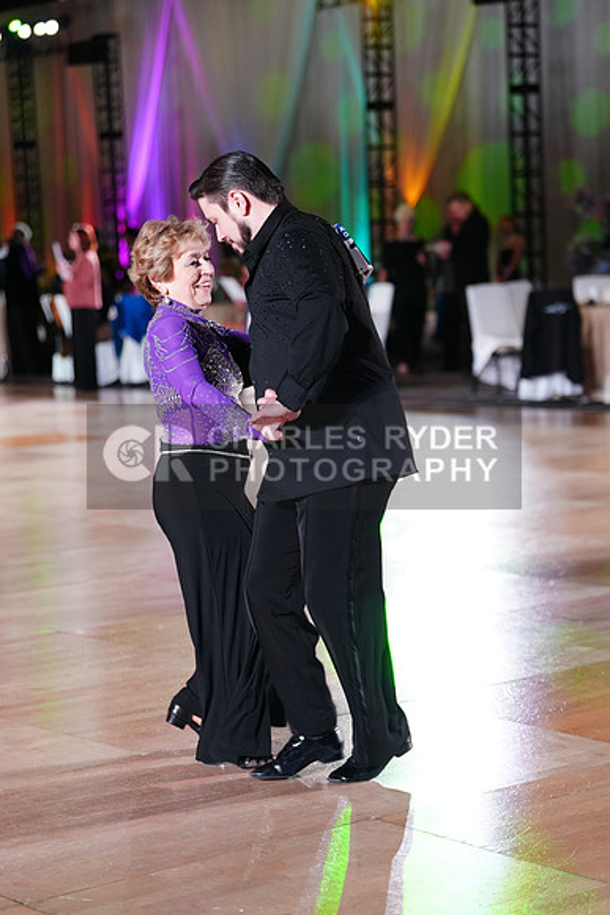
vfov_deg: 23.4
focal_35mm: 87
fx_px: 2210
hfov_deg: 15.7
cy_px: 458
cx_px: 305
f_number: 2.8
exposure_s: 1/320
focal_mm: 87
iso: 1600
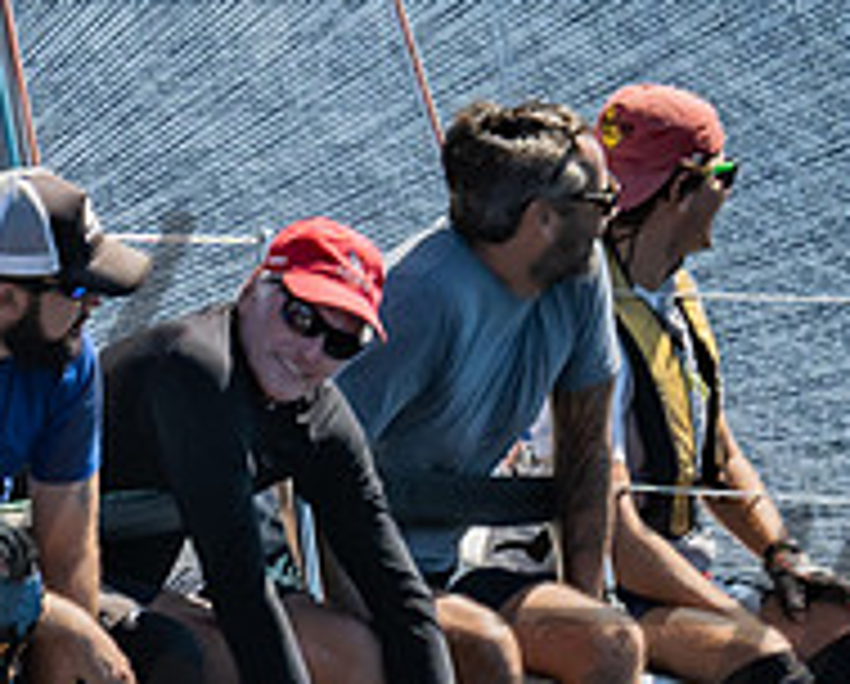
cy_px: -7
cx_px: -222
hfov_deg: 2.6
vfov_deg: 2.1
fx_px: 18604
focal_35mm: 738
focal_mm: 94
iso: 160
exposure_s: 1/500
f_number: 6.3
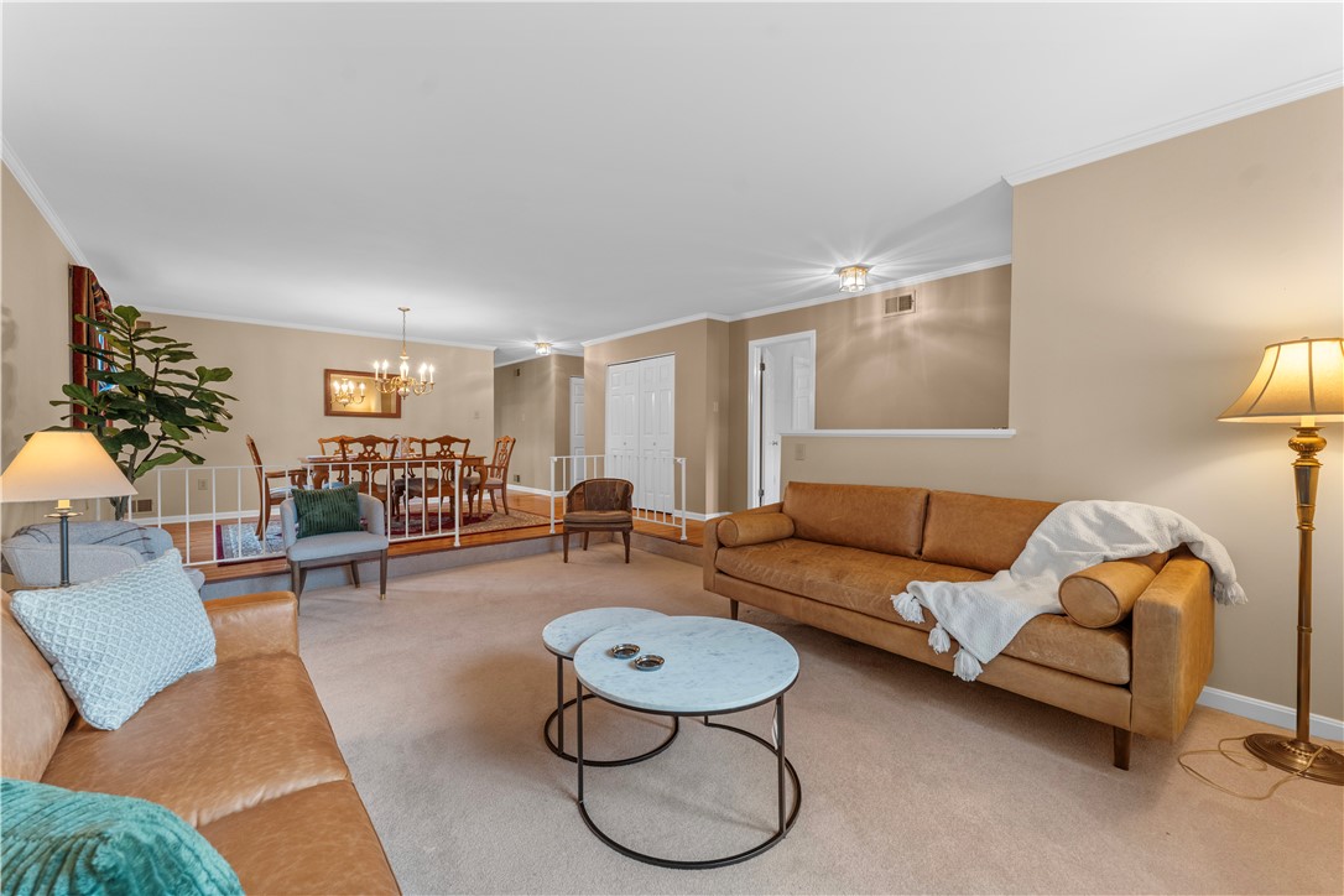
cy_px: 448
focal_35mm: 14
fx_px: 523
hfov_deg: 104.3
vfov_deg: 81.2
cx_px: 672
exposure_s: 1/3
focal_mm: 14
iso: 800
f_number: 7.1
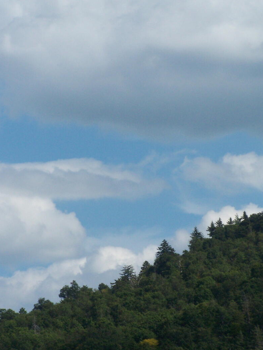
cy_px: 227
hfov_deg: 6.8
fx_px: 2228
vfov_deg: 9.0
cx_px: 153
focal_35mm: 220
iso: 200
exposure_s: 1/1600
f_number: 6.3
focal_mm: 28
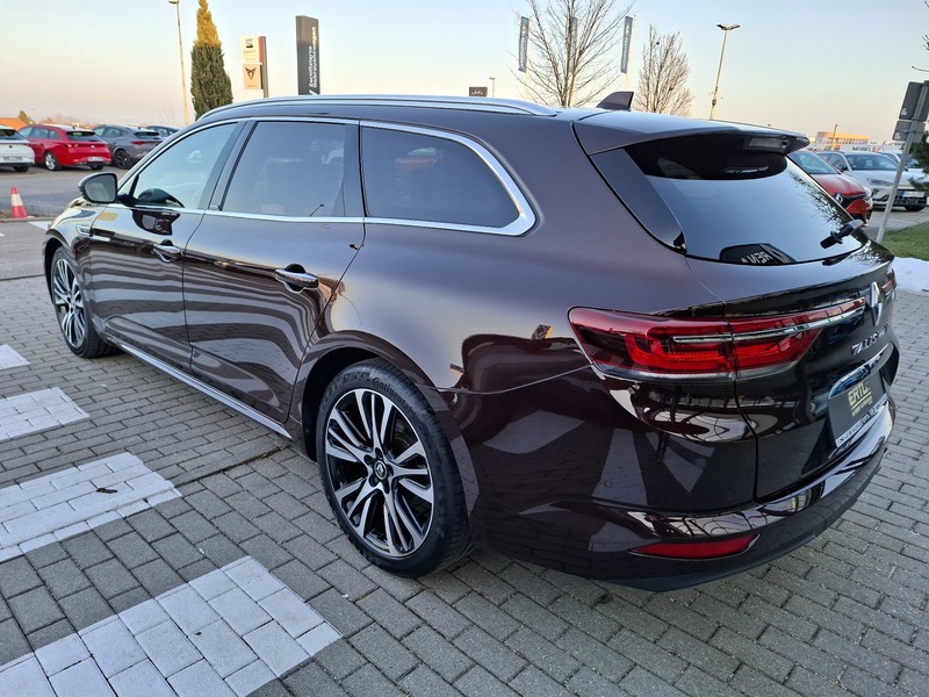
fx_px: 617
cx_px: 464
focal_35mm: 23
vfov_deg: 58.9
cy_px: 348
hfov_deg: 73.9
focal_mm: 5.54
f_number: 1.8
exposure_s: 1/183
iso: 50
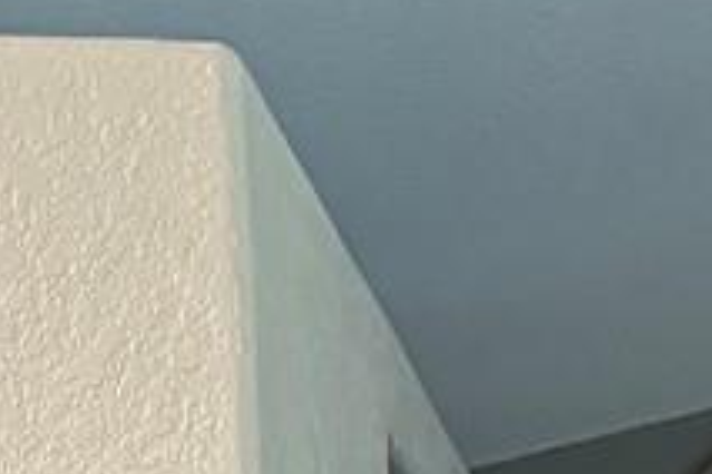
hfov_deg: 9.5
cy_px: 1475
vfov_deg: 6.2
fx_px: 4015
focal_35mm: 203
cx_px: 1357
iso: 320
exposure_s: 1/60
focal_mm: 5.96
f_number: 1.6
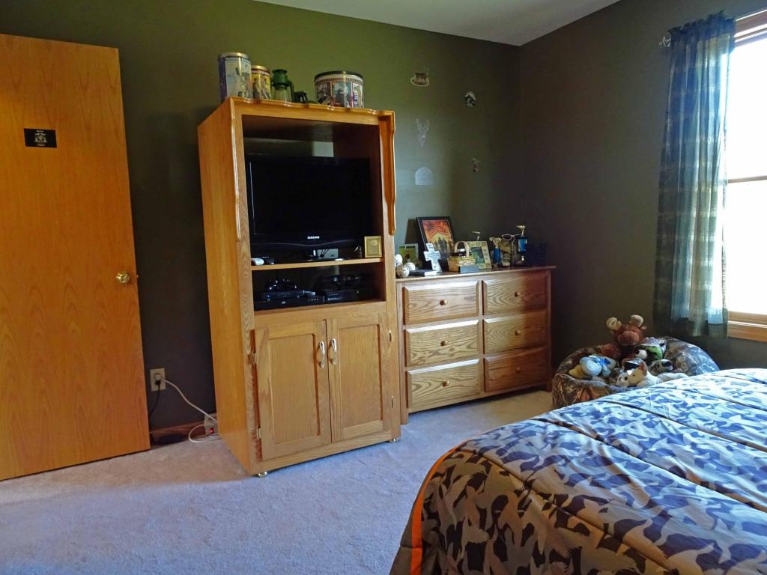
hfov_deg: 71.6
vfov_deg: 56.8
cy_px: 288
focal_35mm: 24
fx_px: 532
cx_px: 384
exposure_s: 1/30
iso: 800
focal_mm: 4.1
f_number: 3.5
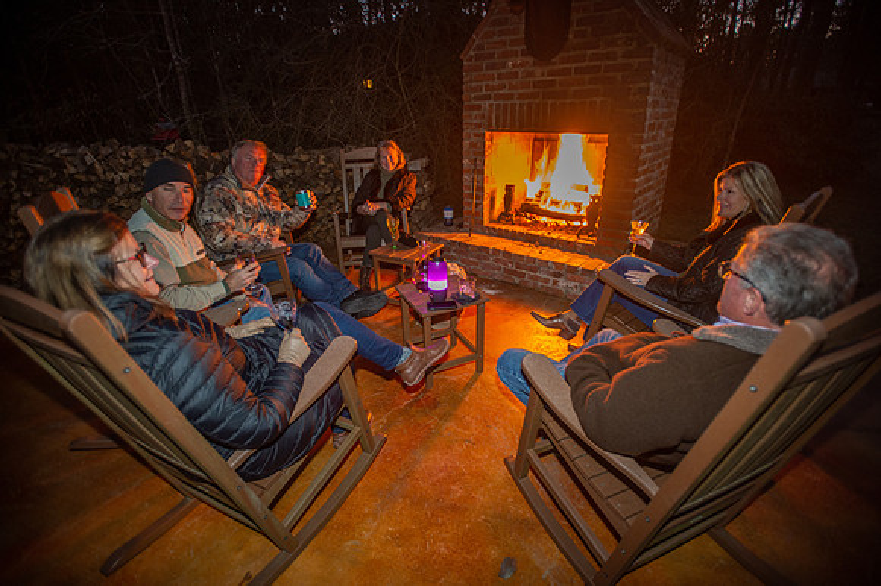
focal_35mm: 17
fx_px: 416
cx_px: 440
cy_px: 293
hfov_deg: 93.3
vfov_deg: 70.4
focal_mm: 17
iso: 2000
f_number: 2.8
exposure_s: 1/10
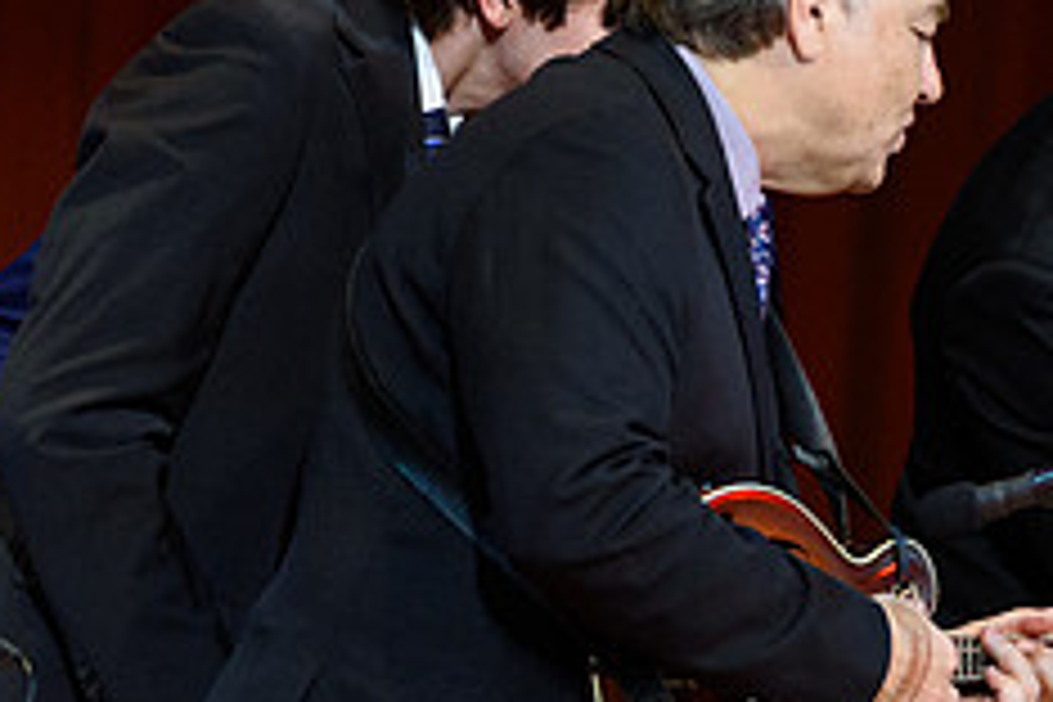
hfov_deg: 3.0
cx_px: 1192
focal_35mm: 687
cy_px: 223
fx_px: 20093
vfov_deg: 2.0
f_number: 5.6
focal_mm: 260
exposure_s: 1/320
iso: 2500
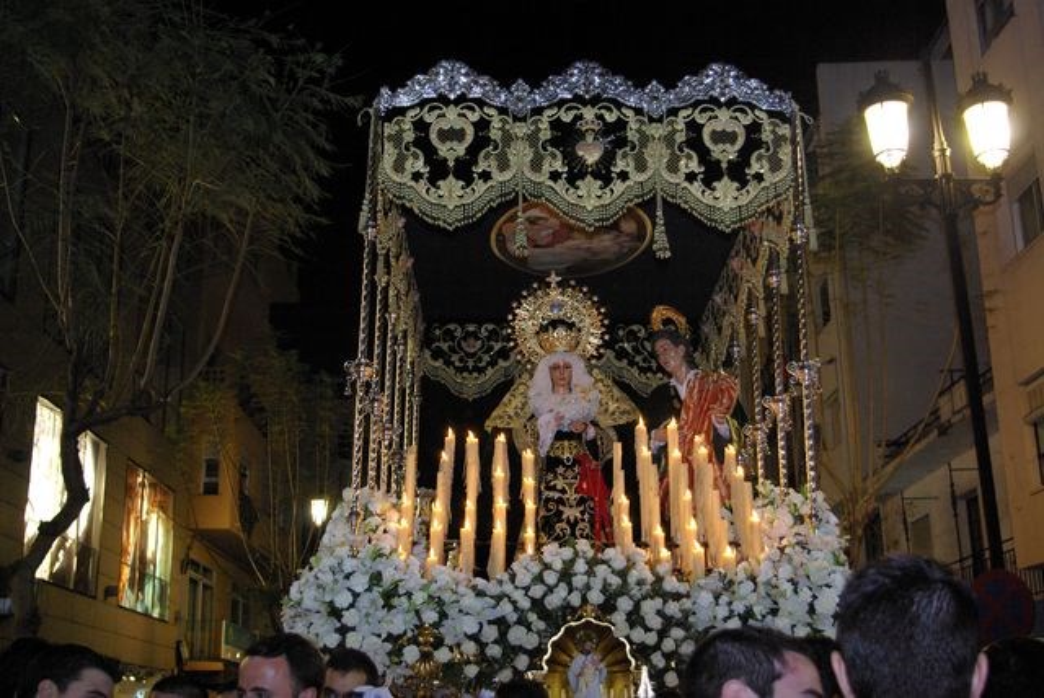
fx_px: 1219
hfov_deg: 46.4
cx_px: 522
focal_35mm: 42
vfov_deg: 32.0
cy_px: 349
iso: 1600
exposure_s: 1/45
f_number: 4
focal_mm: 28
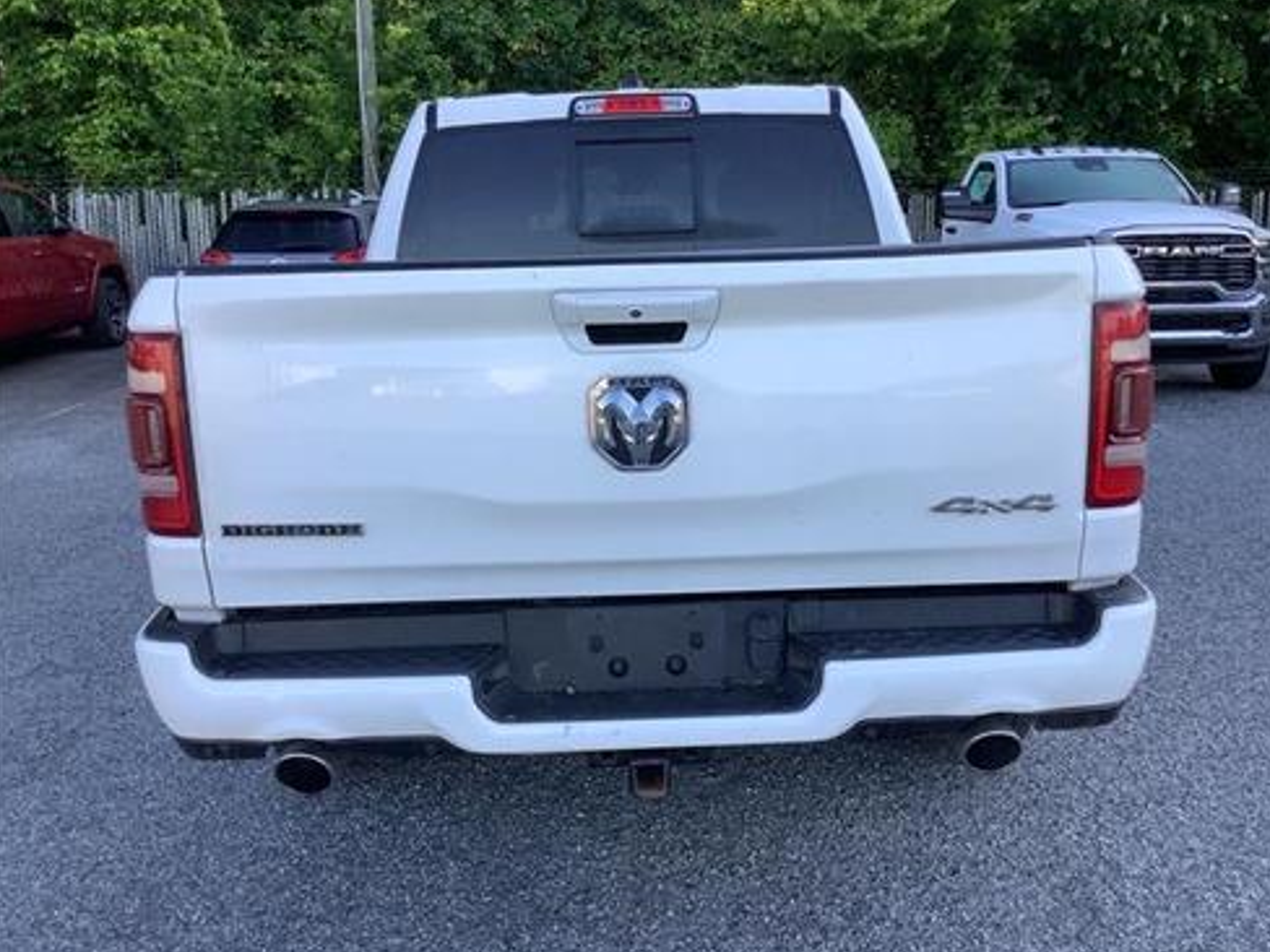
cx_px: 648
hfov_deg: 56.8
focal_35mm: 32
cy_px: 479
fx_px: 1174
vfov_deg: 44.2
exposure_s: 1/193
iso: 25
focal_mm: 3.3
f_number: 2.4
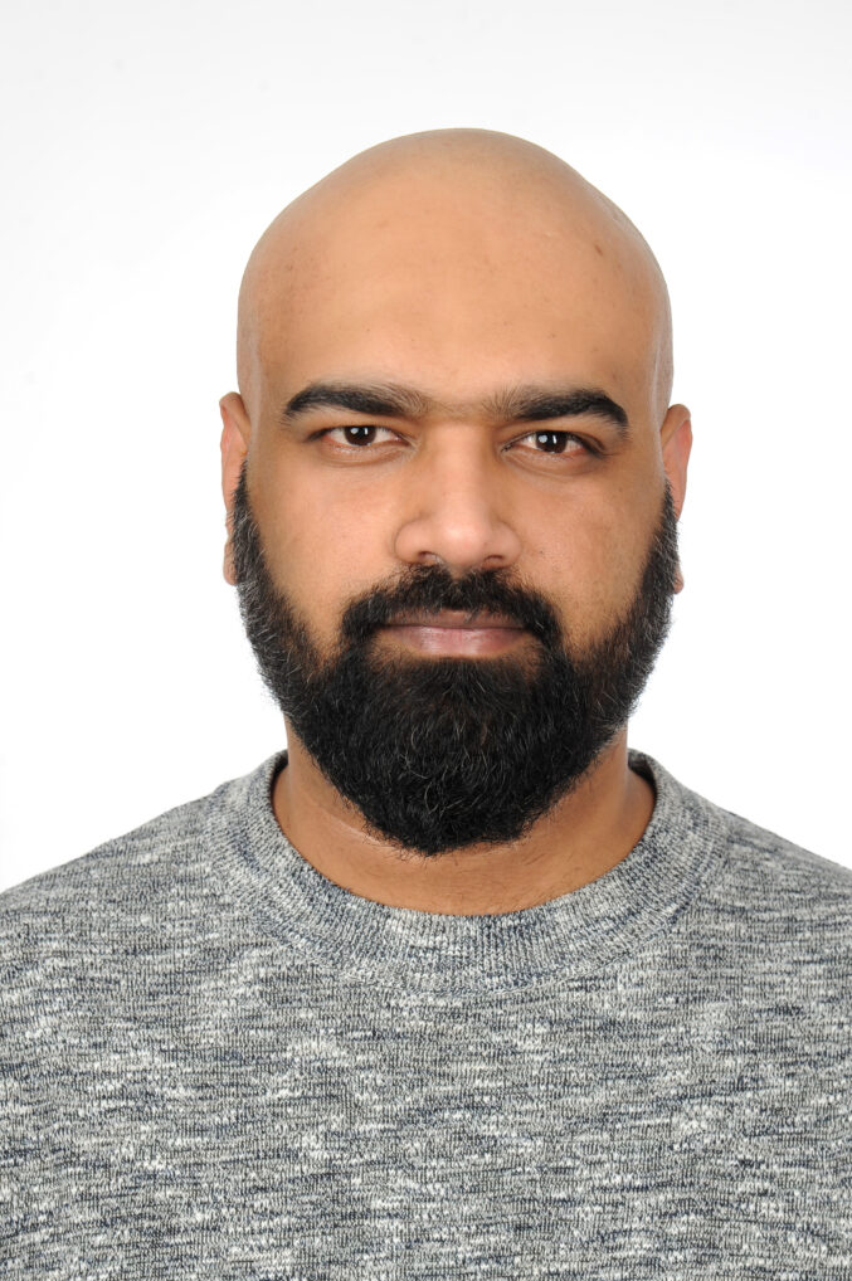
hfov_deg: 10.8
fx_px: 4516
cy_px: 614
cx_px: 422
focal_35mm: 127
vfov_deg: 16.1
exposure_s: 1/90
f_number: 8
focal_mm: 112
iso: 500
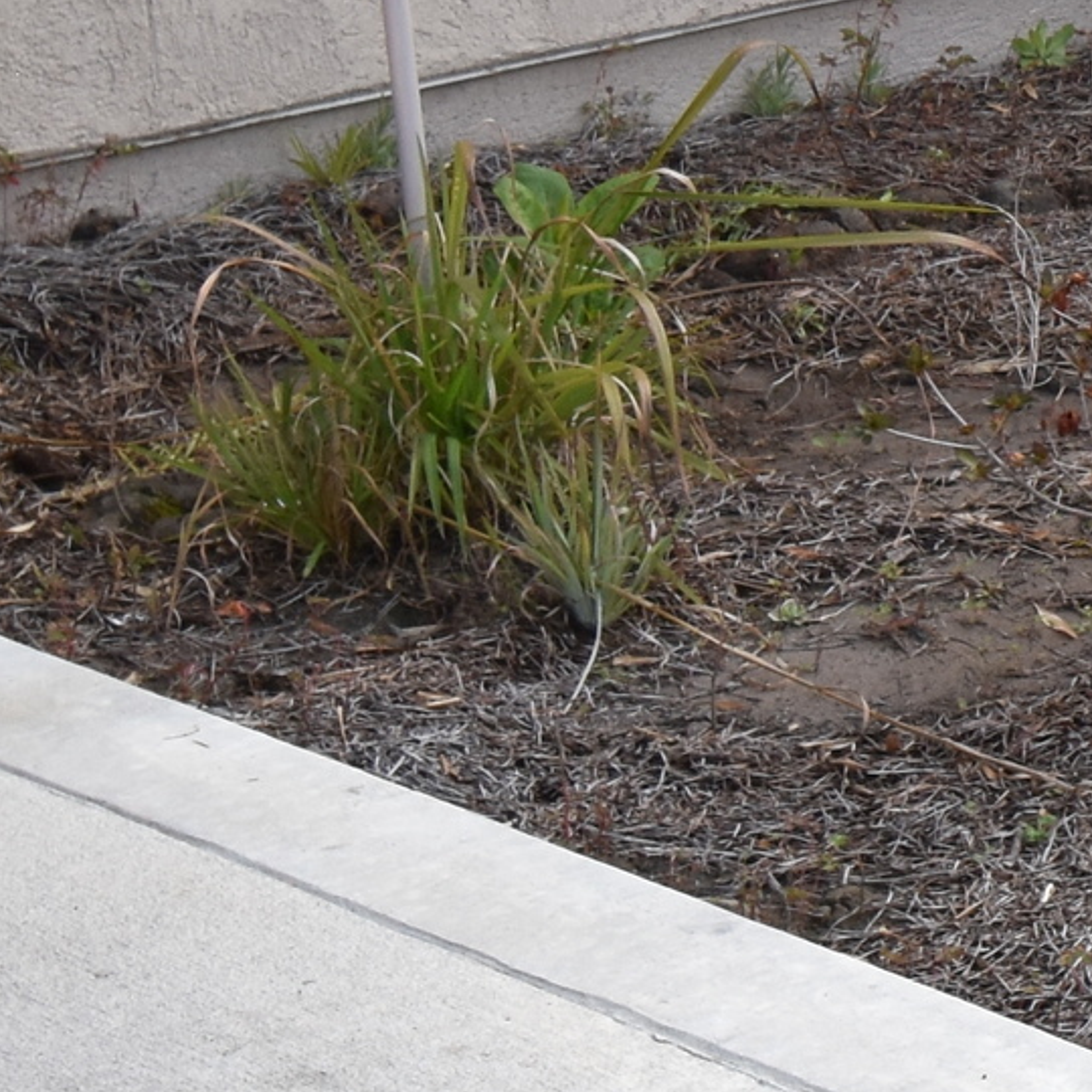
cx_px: 2295
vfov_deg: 11.9
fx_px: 5175
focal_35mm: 145
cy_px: -97
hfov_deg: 10.8
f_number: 8
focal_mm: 20
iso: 450
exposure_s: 1/500
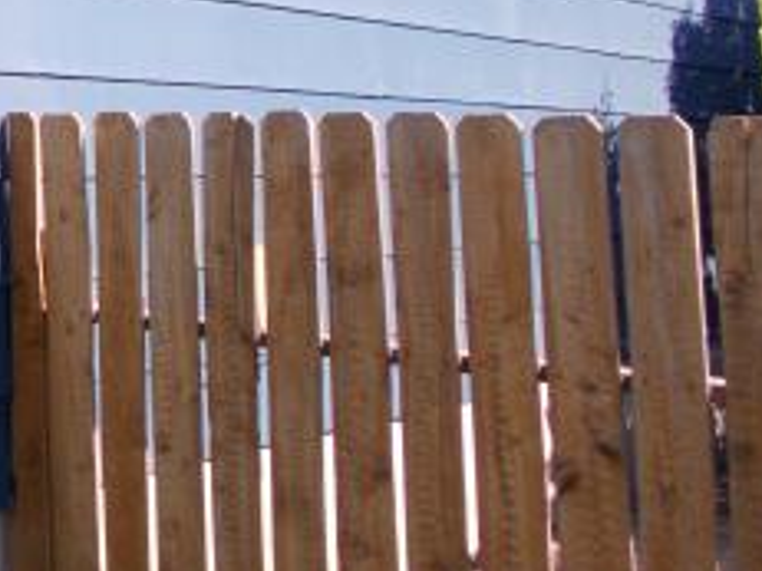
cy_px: -73
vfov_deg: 19.5
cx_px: -224
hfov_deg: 23.8
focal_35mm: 72
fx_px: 1584
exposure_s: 1/320
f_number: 3.2
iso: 80
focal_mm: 4.6
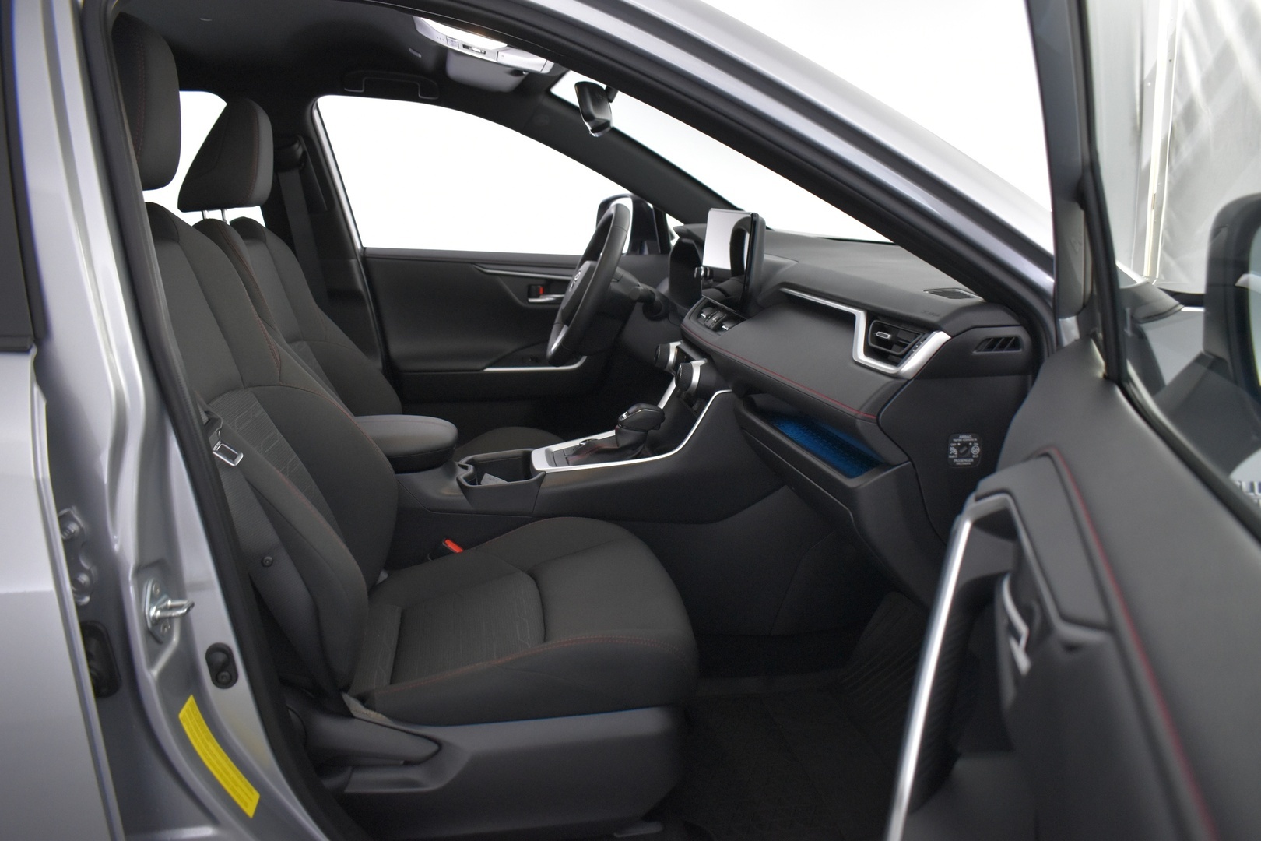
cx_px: 630
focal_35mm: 27
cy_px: 420
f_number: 3.5
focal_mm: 18
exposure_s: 1/30
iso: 2000
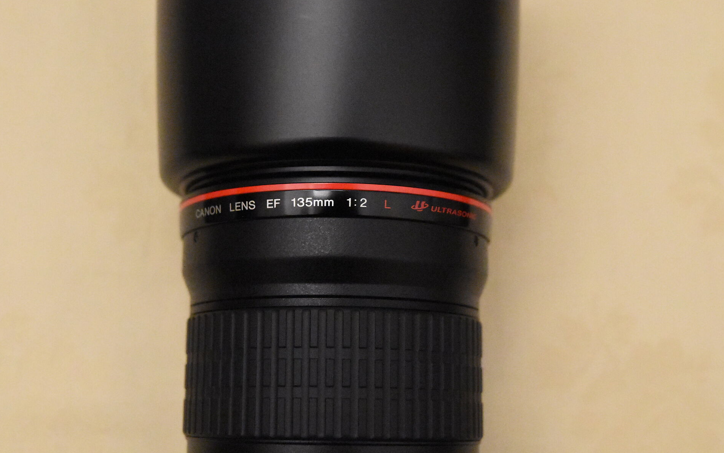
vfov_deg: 24.0
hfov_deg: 37.5
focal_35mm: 54
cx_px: 320
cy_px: 190
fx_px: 1066
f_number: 3.3
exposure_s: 1/125
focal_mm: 28
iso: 12800
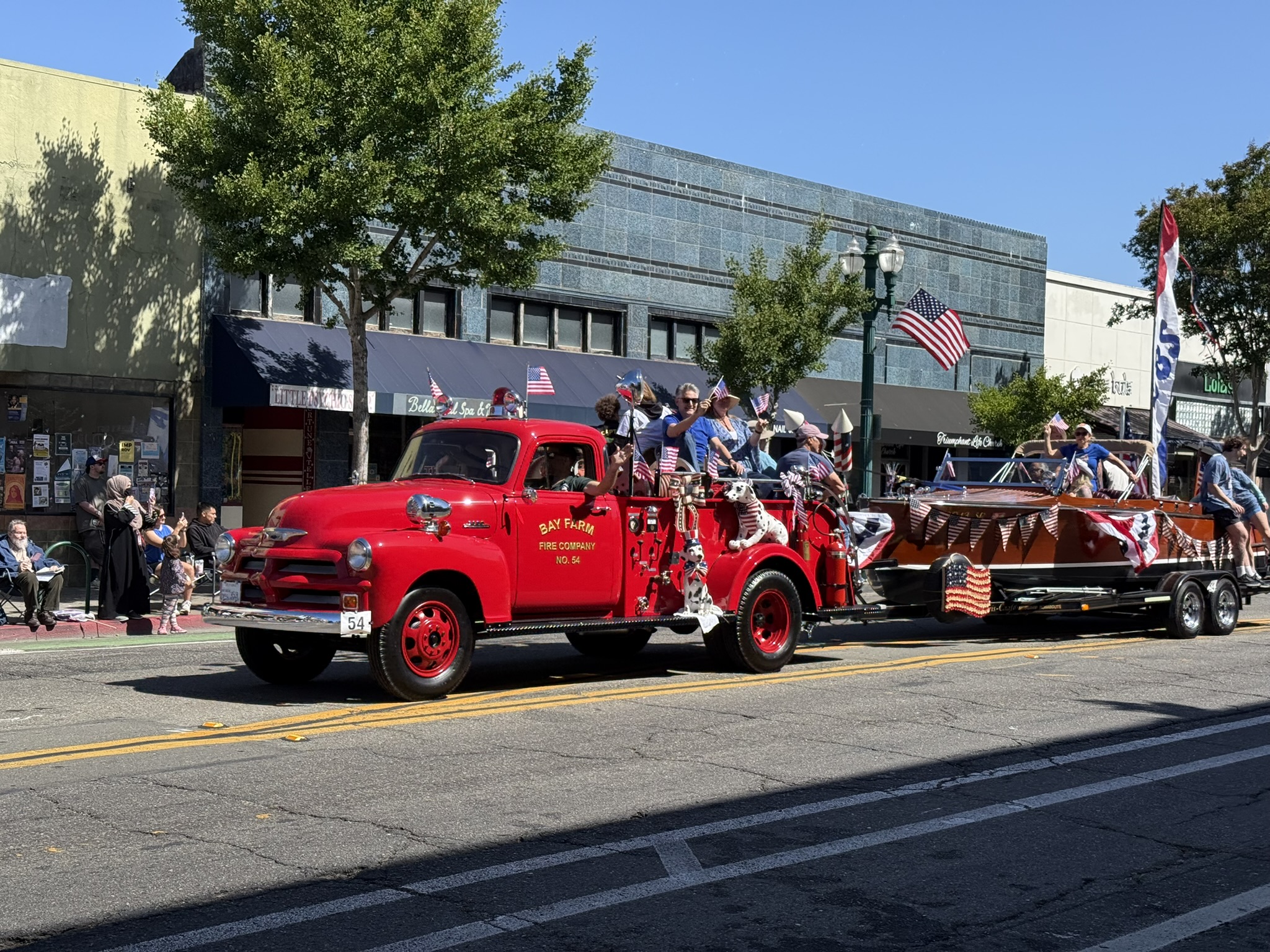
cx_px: 635
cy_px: 476
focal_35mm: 48
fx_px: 1761
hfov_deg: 39.7
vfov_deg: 30.3
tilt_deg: -0.1
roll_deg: -1.4
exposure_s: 1/3378
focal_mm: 6.76
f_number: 1.78
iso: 80
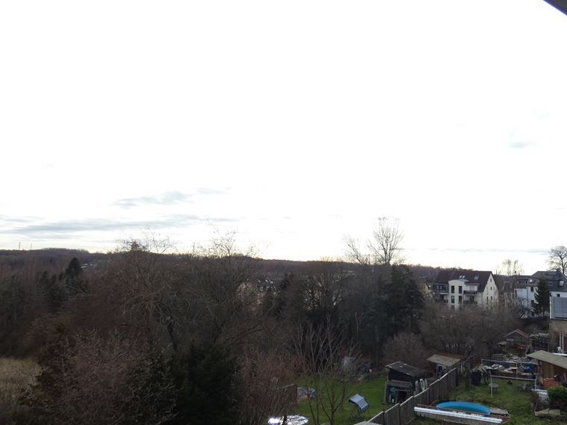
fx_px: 442
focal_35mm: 27
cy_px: 202
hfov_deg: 63.9
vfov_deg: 51.3
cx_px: 370
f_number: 2.8
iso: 80
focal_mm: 3.6
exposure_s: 1/640
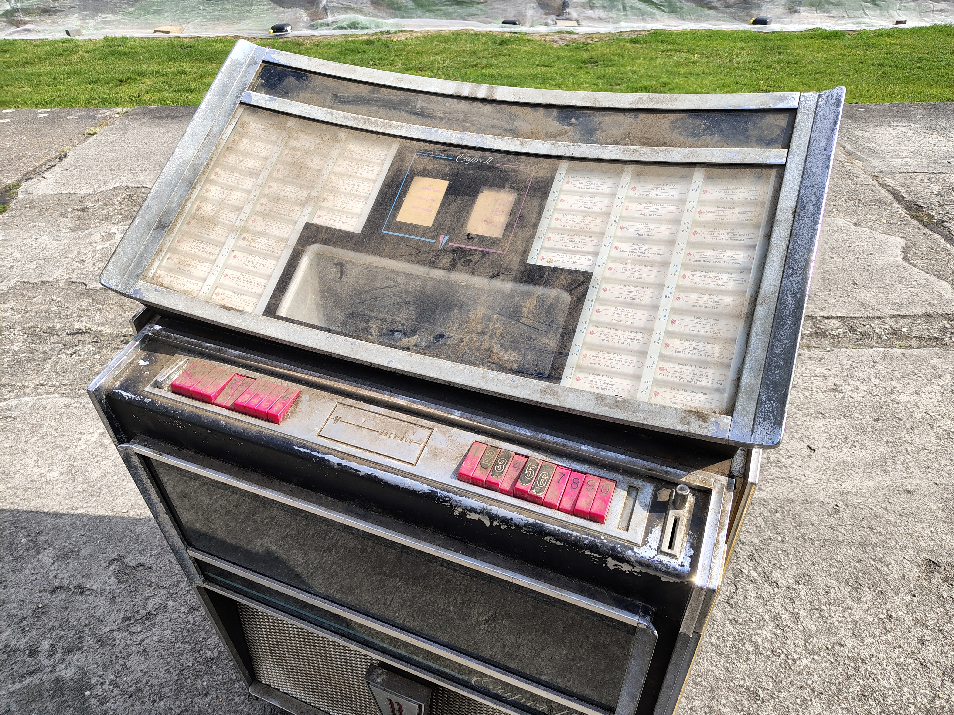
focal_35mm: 24
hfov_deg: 71.6
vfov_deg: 56.8
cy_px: 358
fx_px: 661
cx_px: 477
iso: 100
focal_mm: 5.56
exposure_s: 1/879
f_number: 1.8
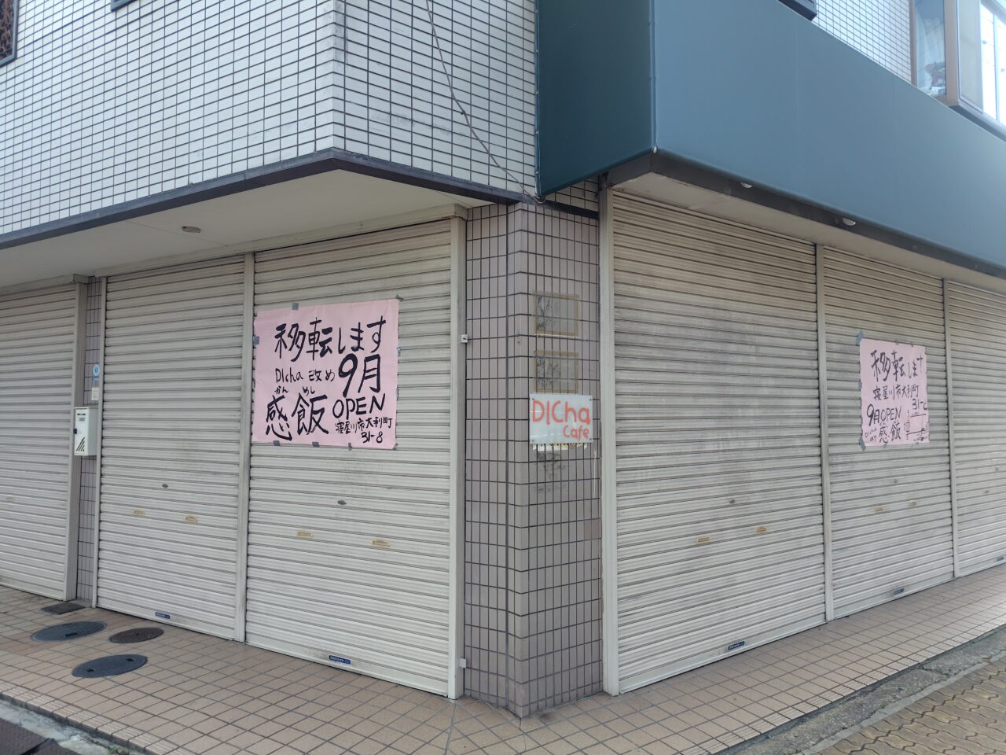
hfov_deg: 73.9
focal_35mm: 23
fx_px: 668
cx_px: 503
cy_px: 378
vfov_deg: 58.9
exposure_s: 1/256
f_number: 1.9
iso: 50
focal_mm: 5.6
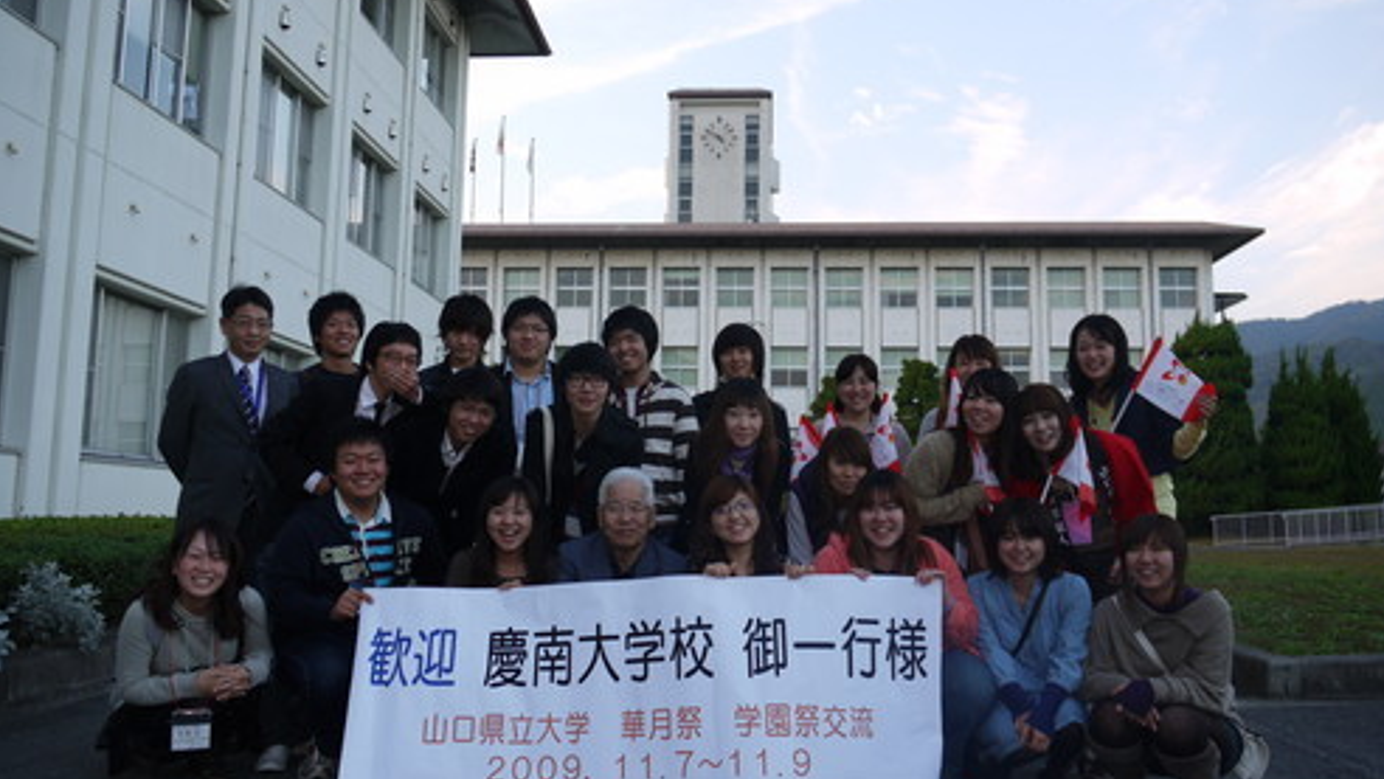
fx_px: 1138
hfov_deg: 62.6
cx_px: 692
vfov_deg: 37.8
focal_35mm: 31
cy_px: 373
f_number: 4
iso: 100
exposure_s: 1/80
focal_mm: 14
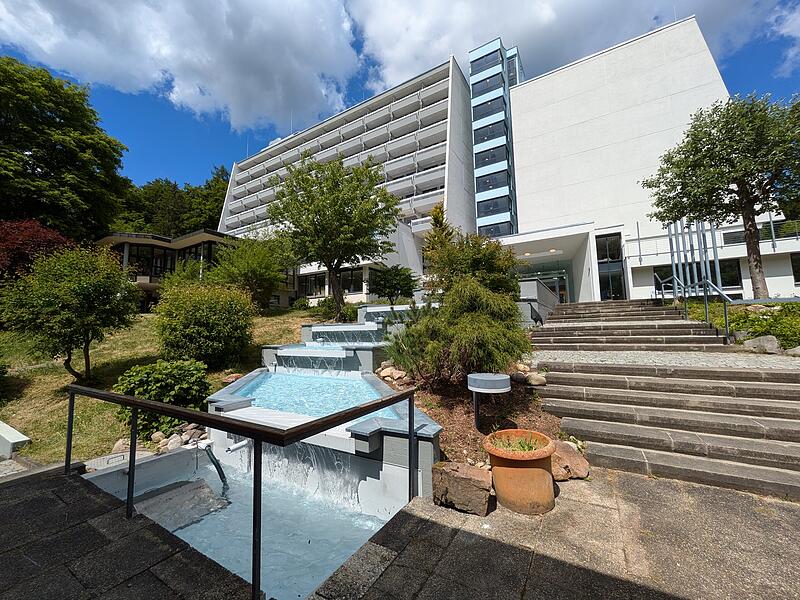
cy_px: 300
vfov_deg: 85.7
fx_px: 324
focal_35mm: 14
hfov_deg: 102.1
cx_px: 400
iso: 49
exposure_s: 1/2137
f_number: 2.2
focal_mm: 1.83
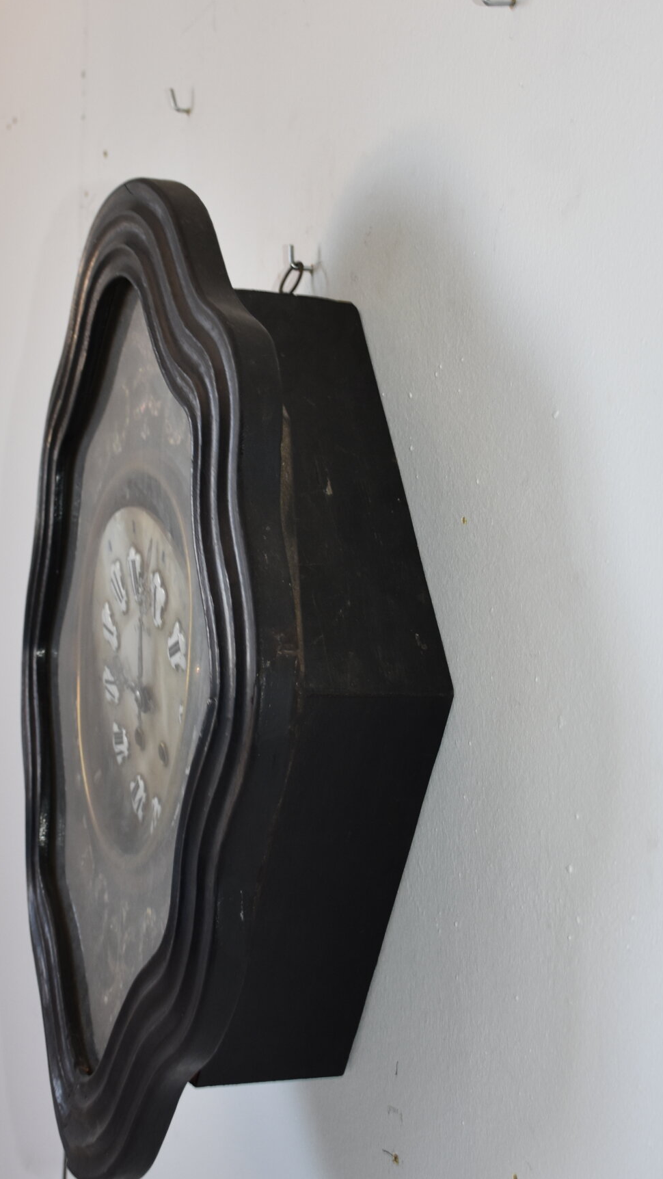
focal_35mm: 56
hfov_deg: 21.4
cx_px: 271
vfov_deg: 37.2
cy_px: 518
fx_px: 1750
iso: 400
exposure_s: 1/80
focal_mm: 24
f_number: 3.8
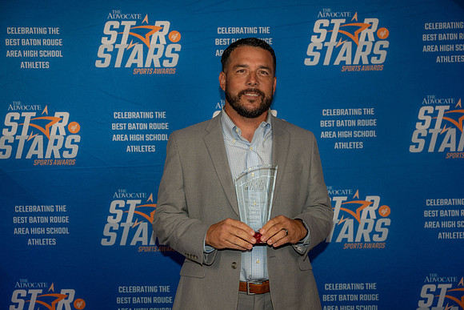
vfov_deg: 23.4
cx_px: 232
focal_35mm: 58
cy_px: 155
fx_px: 748
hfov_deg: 34.5
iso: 320
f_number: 4
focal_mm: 58
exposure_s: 1/125
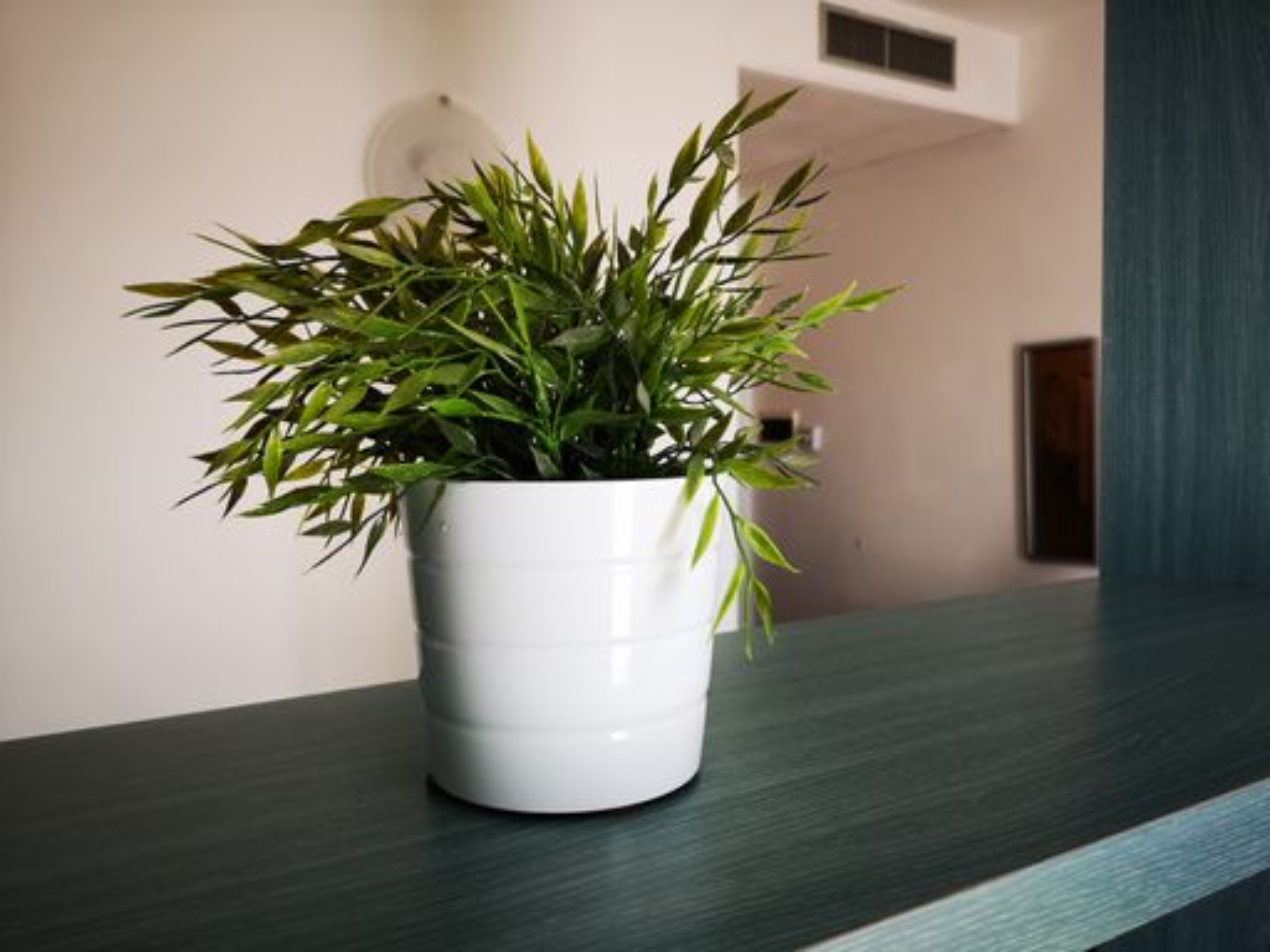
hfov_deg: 65.3
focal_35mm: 27
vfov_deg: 51.4
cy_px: 476
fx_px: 991
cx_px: 635
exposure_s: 1/100
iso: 160
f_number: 1.8
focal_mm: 5.58
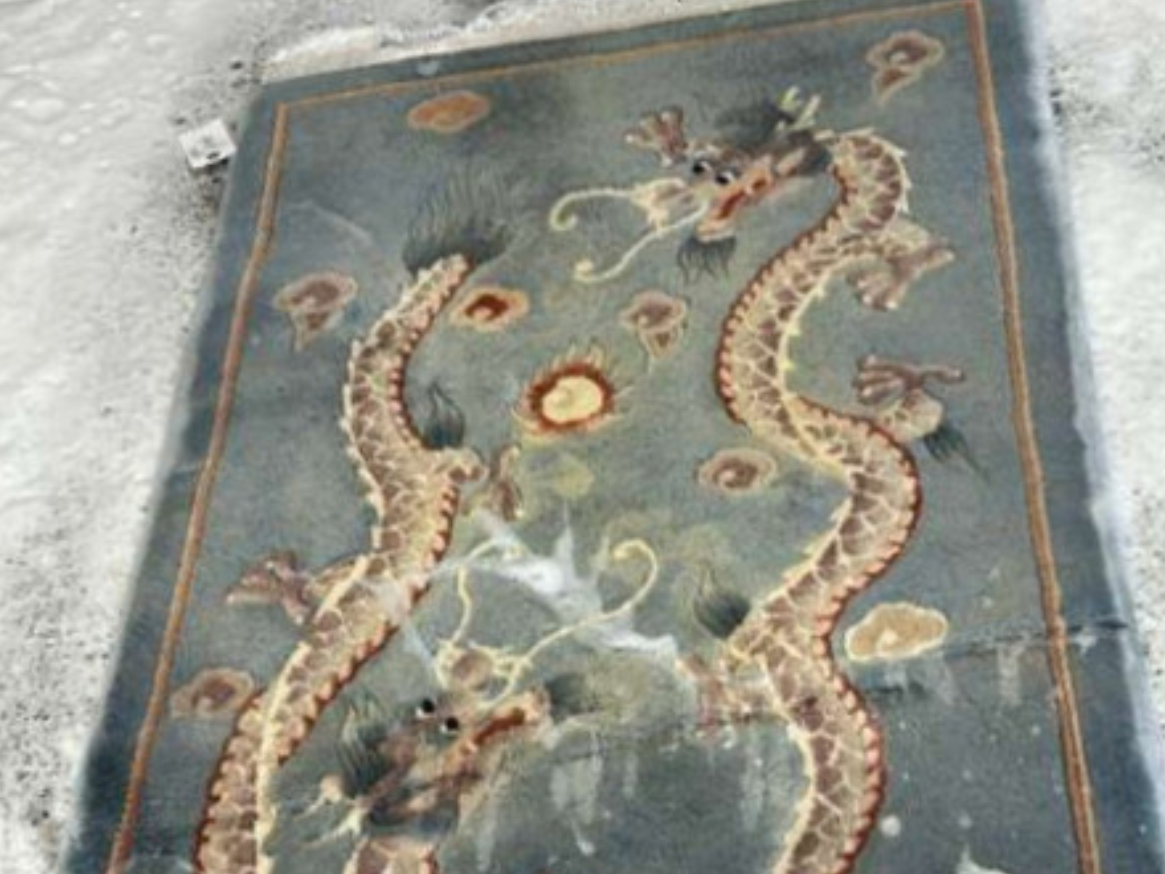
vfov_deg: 44.1
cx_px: 594
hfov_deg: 56.8
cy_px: 477
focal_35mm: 32
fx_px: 1077
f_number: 2.2
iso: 32
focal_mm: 4.2
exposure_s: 1/120
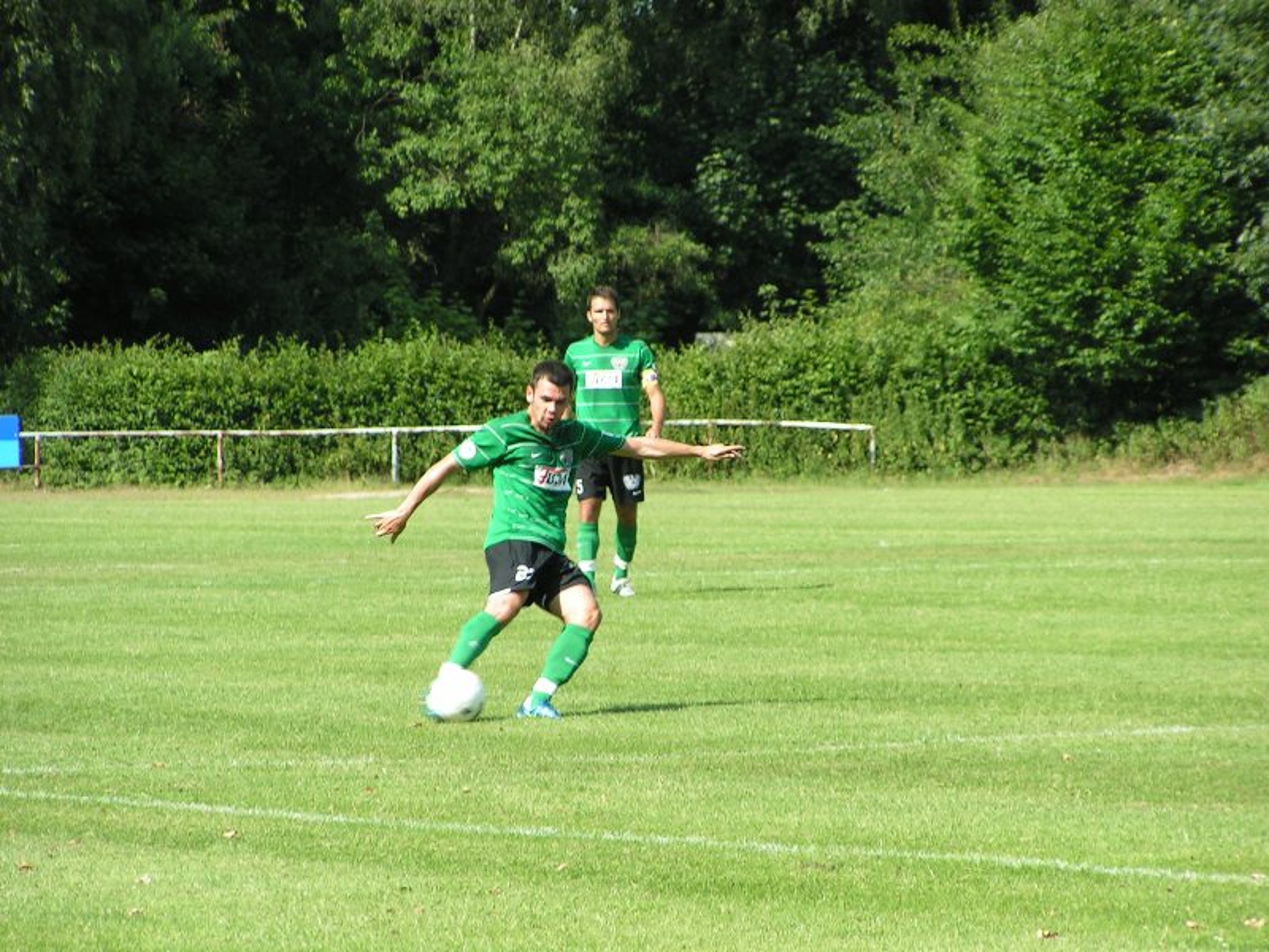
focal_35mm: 297
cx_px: 634
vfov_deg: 5.0
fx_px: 10888
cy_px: 476
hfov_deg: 6.7
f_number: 4.5
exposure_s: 1/400
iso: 50
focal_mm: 45.4
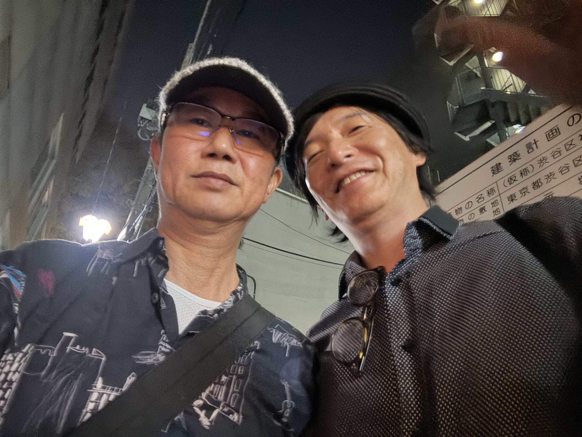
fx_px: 387
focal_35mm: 23
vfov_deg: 58.9
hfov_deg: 73.9
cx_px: 291
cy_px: 218
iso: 1250
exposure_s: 1/8
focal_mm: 2.69
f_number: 1.9
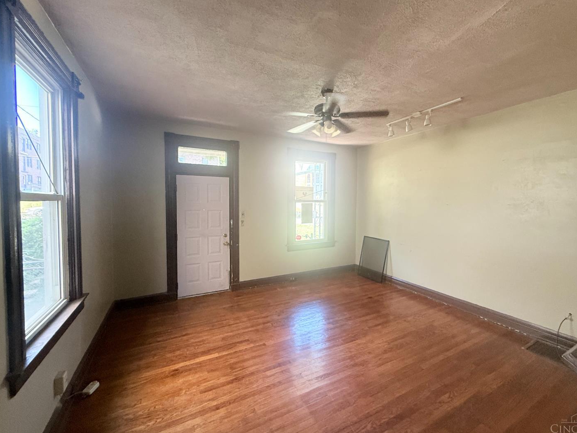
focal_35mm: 15
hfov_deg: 98.1
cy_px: 211
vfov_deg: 81.7
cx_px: 305
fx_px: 250
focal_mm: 2.22
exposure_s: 1/60
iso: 400
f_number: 2.2
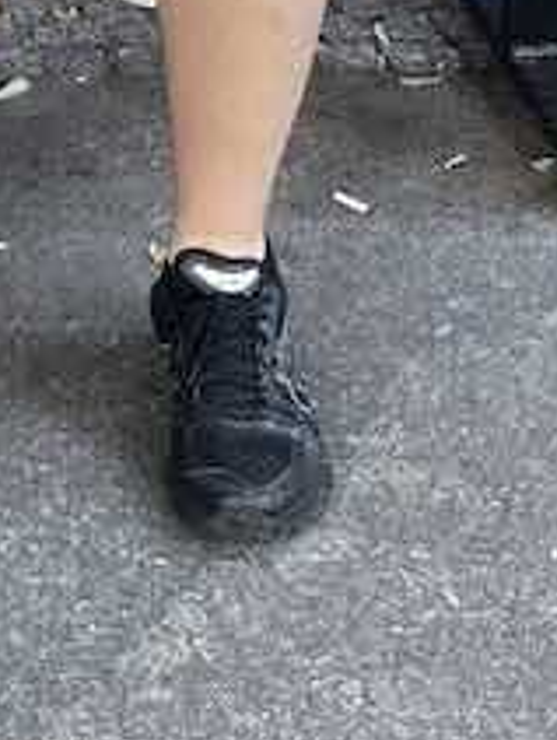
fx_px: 3508
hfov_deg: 8.7
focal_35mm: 164
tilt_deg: -5.8
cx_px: -452
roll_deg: +0.7
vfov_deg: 10.1
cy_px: -1191
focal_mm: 5.1
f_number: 1.6
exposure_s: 1/121
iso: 100
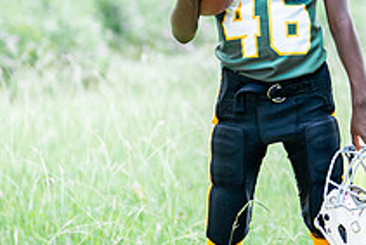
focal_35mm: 181
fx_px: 1841
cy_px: 66
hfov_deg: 11.3
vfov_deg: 7.6
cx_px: 285
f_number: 1.2
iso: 320
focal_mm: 50
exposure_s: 1/1000
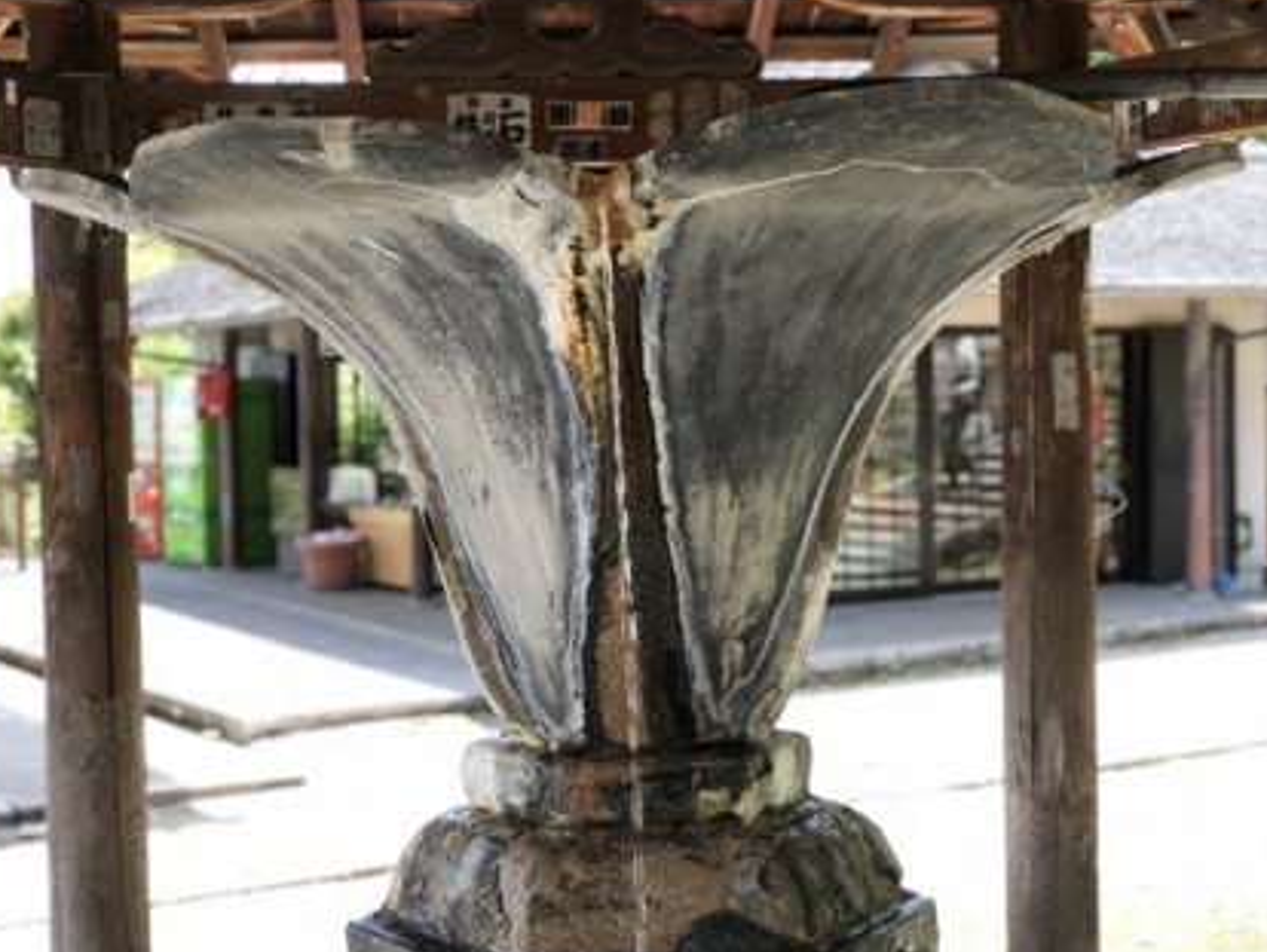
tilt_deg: -2.5
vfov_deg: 23.7
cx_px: 646
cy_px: 471
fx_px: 2271
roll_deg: +1.1
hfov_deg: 31.2
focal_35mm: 62
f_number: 2.8
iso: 32
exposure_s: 1/120
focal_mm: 6.6
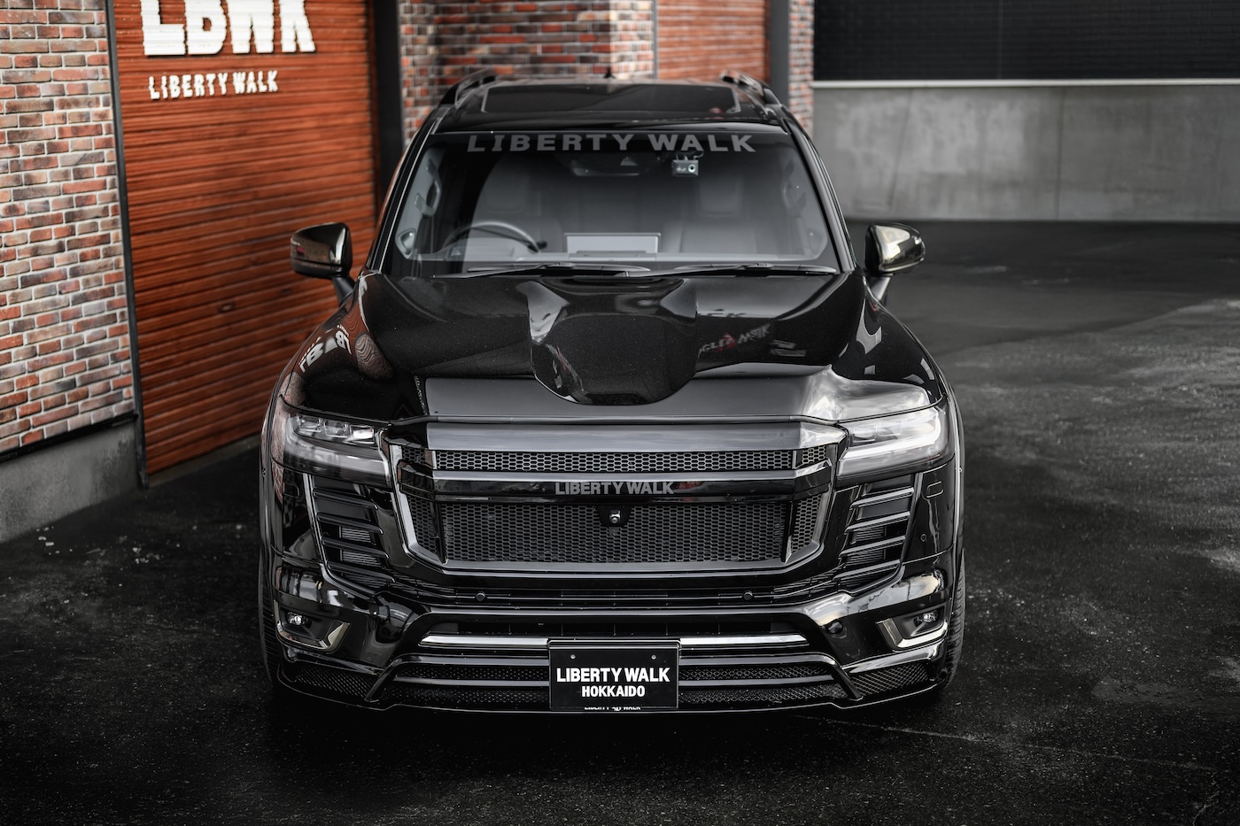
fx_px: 1722
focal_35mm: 50
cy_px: 413
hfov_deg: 39.6
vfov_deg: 27.0
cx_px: 620
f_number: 1.8
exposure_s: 1/200
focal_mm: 50
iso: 100
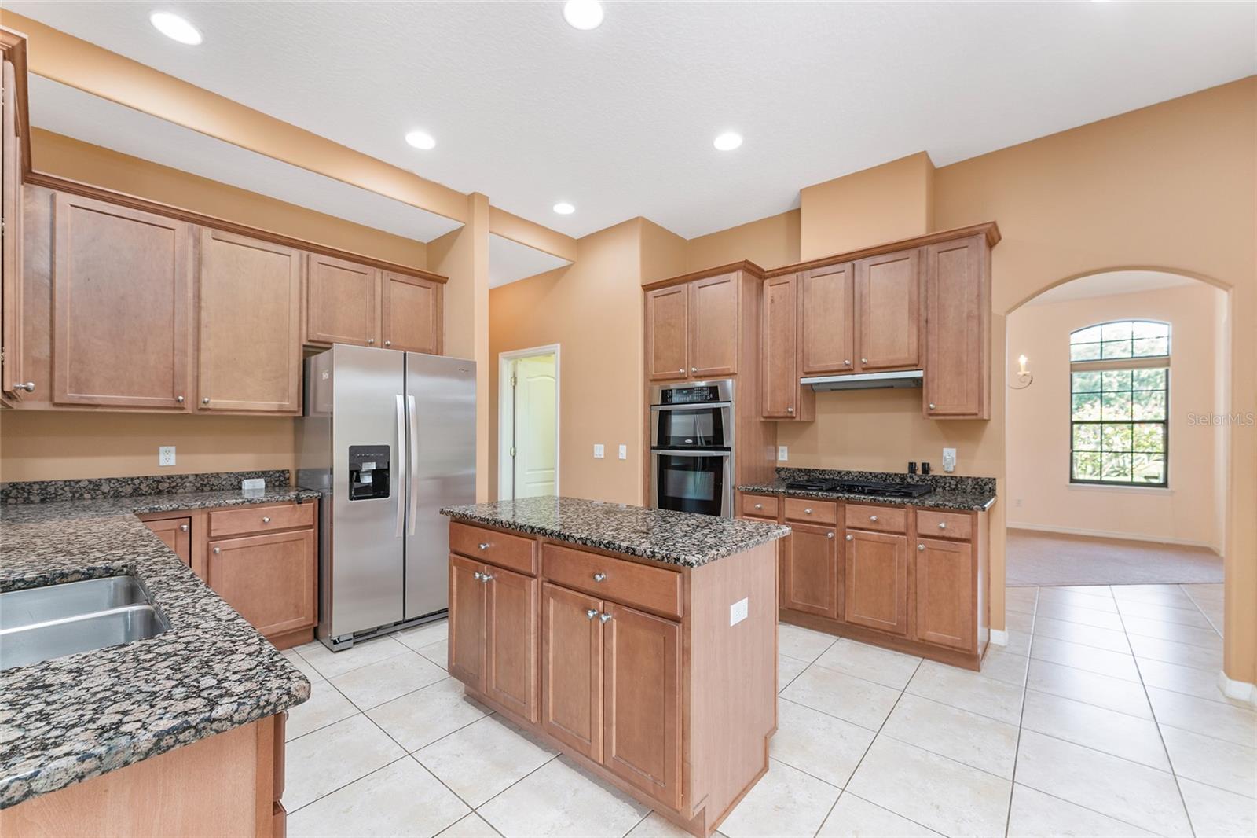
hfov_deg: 104.3
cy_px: 419
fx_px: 489
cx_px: 628
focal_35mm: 14
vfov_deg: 81.2
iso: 250
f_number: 7.1
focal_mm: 14
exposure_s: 1/1.67
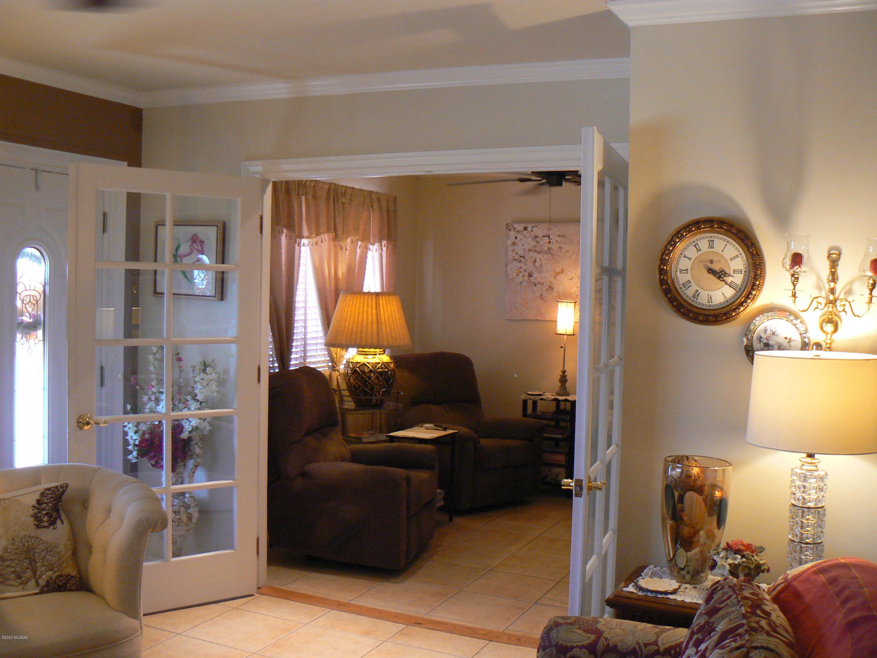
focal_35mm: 36
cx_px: 438
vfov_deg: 39.7
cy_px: 329
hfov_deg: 51.4
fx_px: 912
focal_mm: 6
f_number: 2.8
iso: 200
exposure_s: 1/25
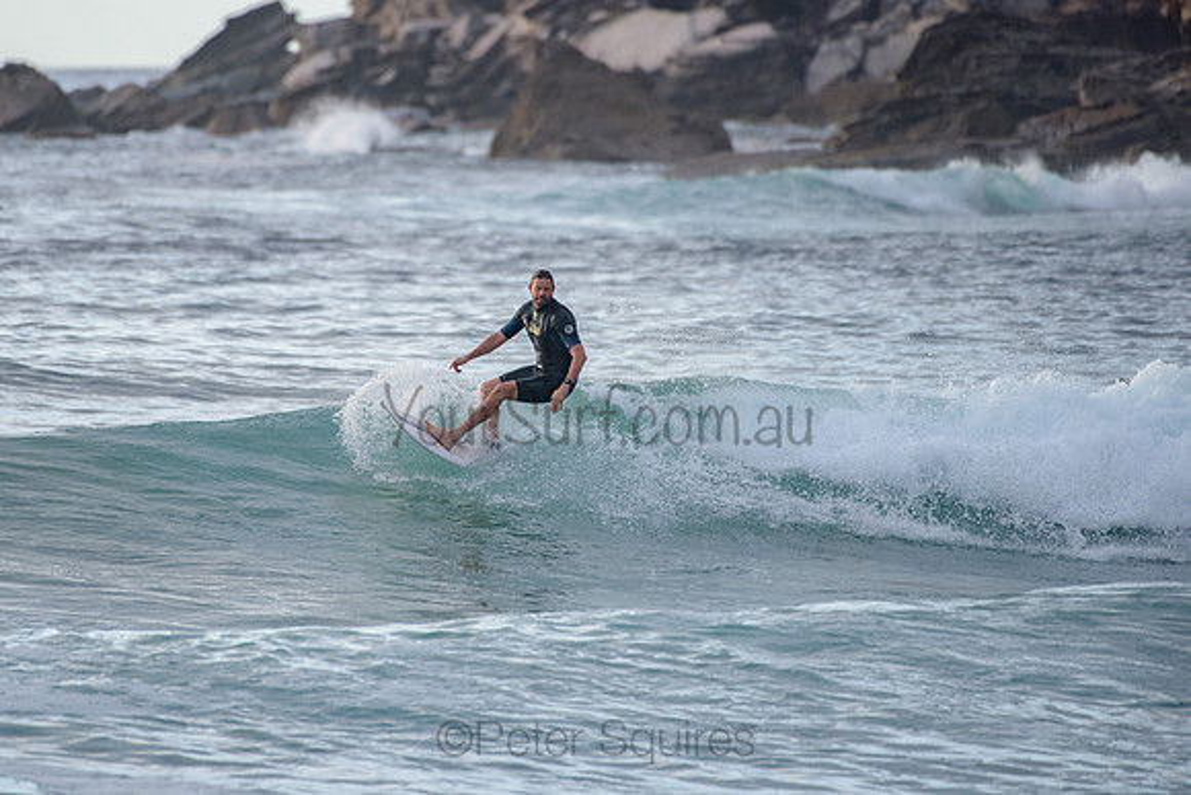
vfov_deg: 2.2
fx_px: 20393
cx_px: 457
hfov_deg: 3.3
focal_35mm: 616
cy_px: 305
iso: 400
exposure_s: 1/1000
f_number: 5.6
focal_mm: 500
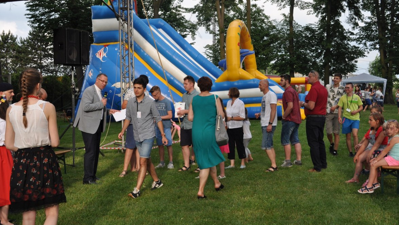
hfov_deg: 44.1
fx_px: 492
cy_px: 95
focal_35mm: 47
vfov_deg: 25.7
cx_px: 204
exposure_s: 1/200
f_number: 7.1
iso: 200
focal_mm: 29
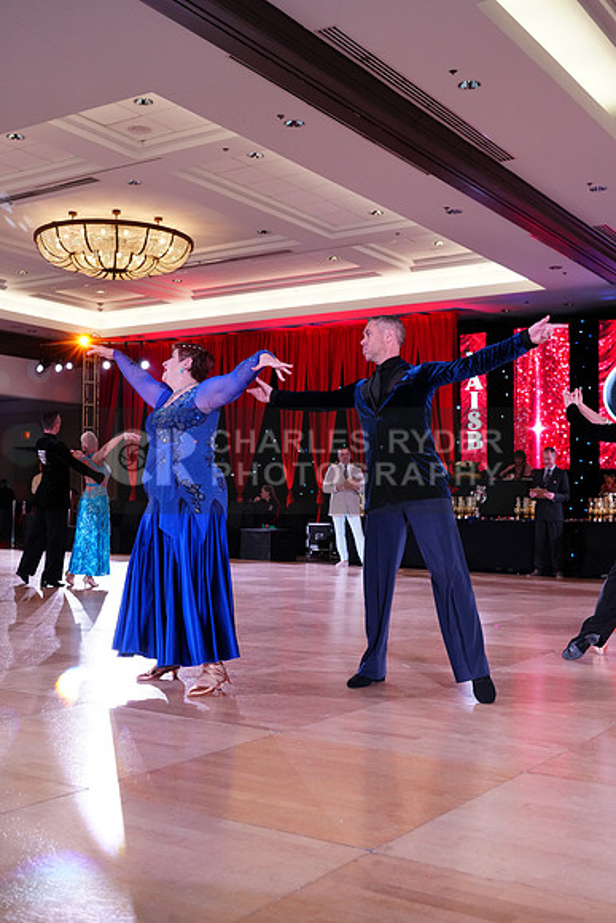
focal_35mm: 38
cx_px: 308
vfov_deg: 50.7
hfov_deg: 35.1
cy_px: 462
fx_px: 975
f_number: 5
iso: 2500
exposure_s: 1/250
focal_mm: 38
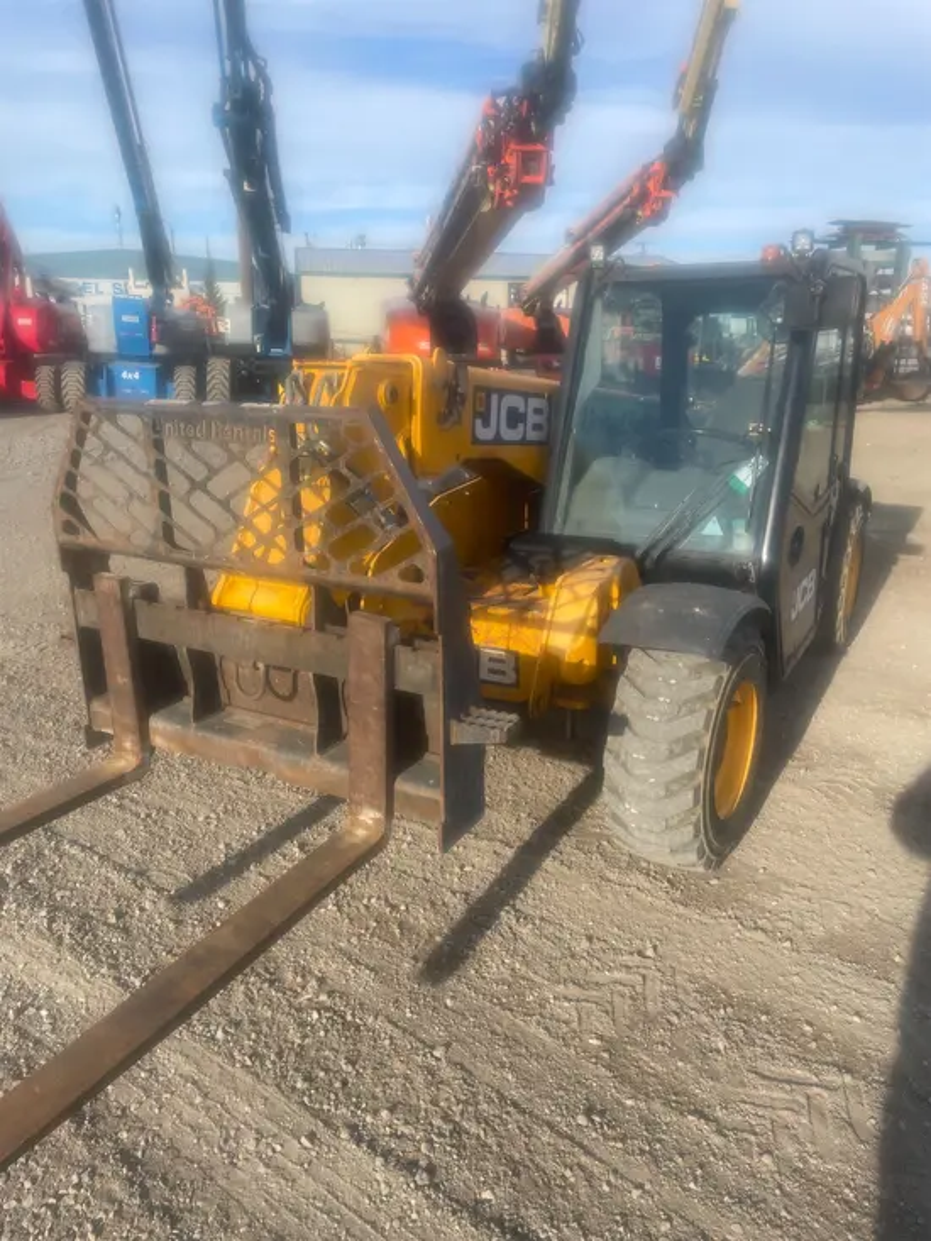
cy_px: 620
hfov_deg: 53.1
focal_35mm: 26
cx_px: 466
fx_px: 932
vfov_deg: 67.3
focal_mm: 4.2
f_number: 1.6
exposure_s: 1/2053
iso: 32
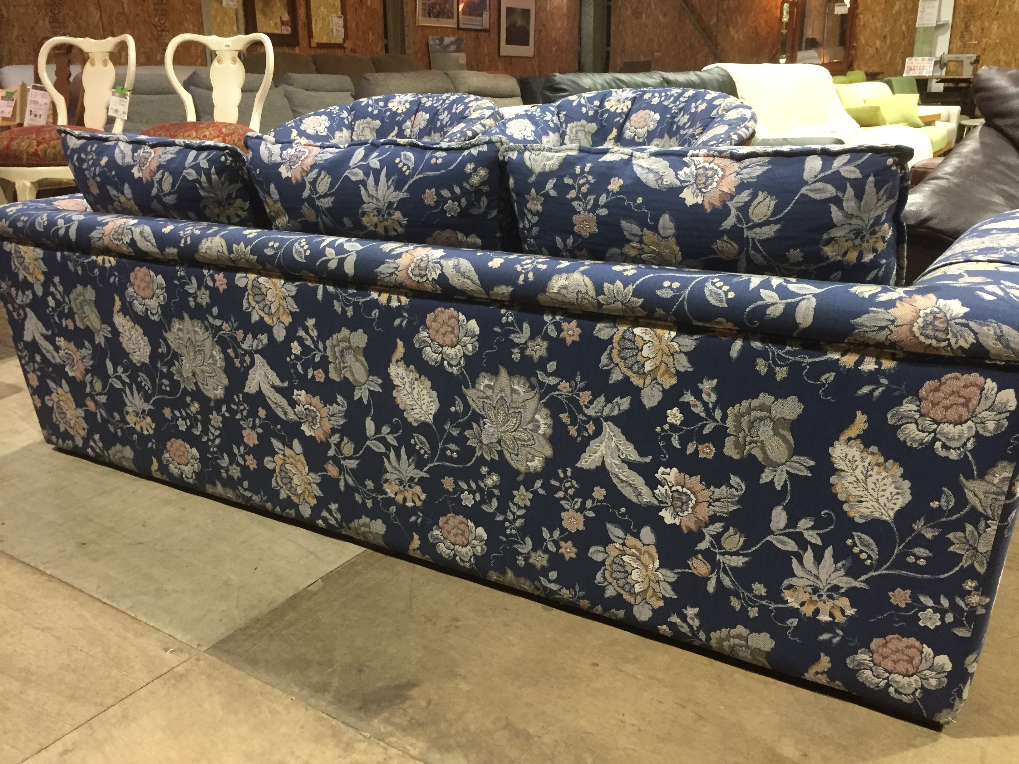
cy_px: 382
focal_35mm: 29
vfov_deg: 48.2
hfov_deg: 61.7
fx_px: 854
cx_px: 510
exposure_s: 1/30
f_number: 2.2
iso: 200
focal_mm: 4.15
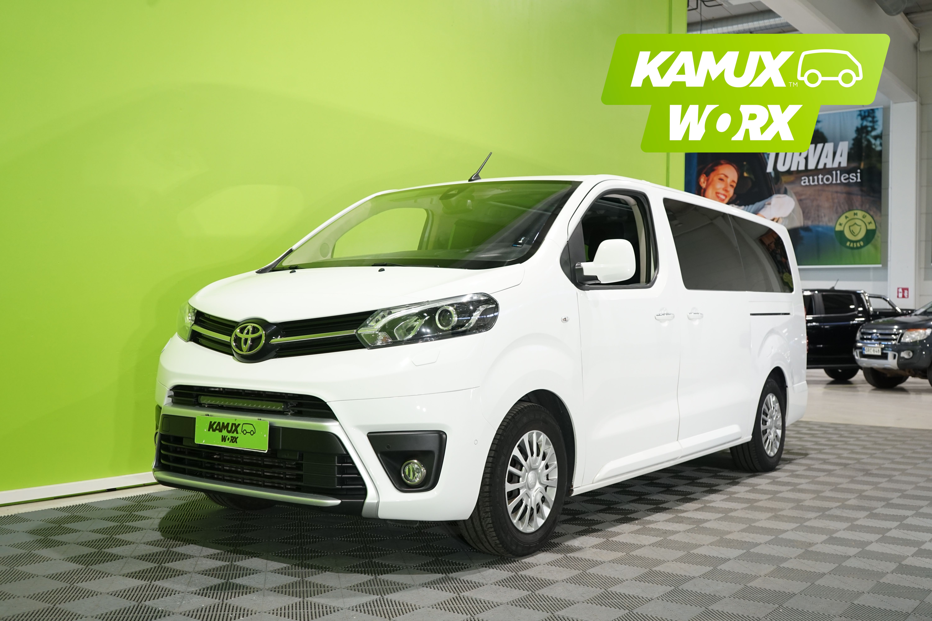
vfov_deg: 35.9
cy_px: 310
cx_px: 466
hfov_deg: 51.9
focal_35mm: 37
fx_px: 958
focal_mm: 37
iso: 800
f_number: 5.6
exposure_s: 1/30
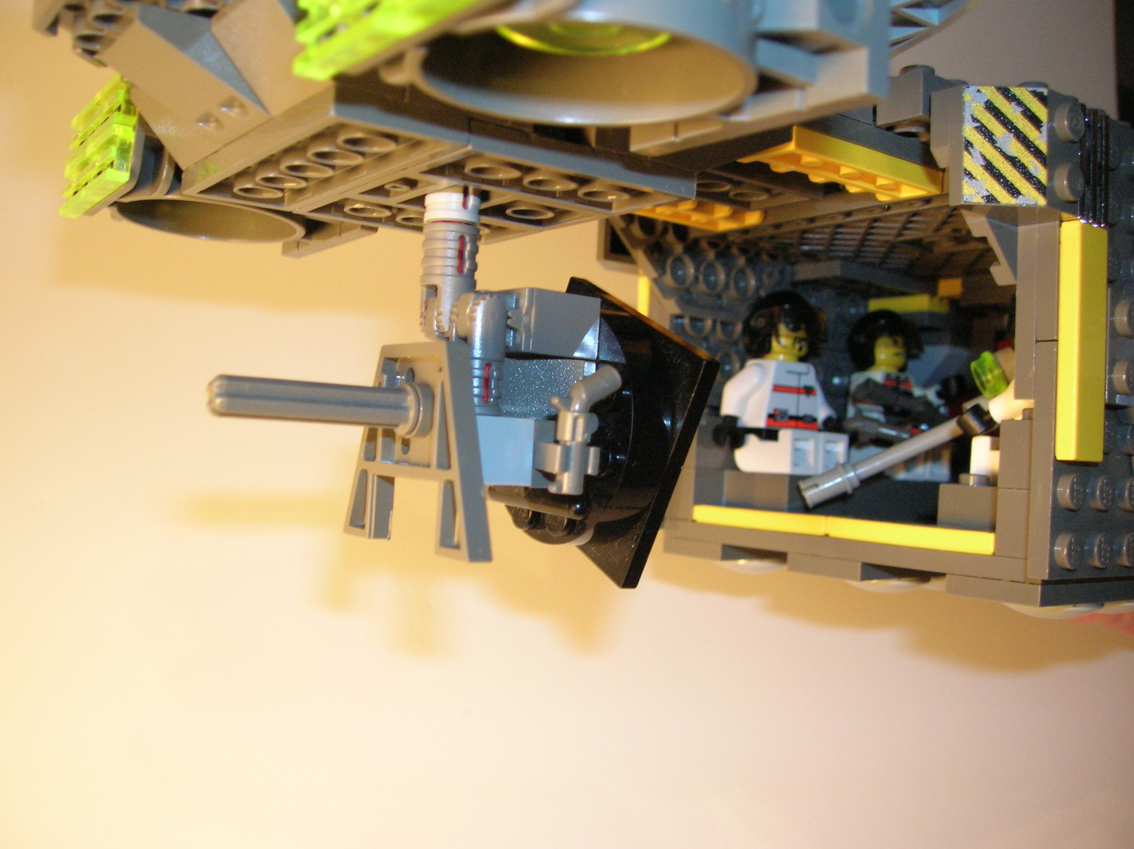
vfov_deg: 41.7
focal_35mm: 34
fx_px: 1113
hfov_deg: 54.0
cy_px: 424
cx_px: 567
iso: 187
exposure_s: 1/28.8
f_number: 2.9
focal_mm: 5.7
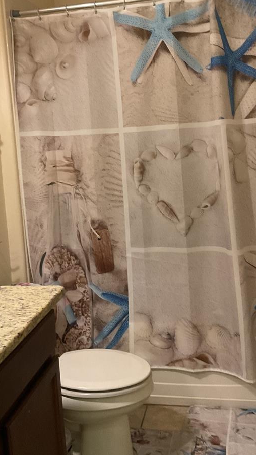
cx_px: 129
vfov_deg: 47.9
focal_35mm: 42
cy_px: 172
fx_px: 507
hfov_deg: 28.3
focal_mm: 3
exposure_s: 1/40
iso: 250
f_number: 1.8
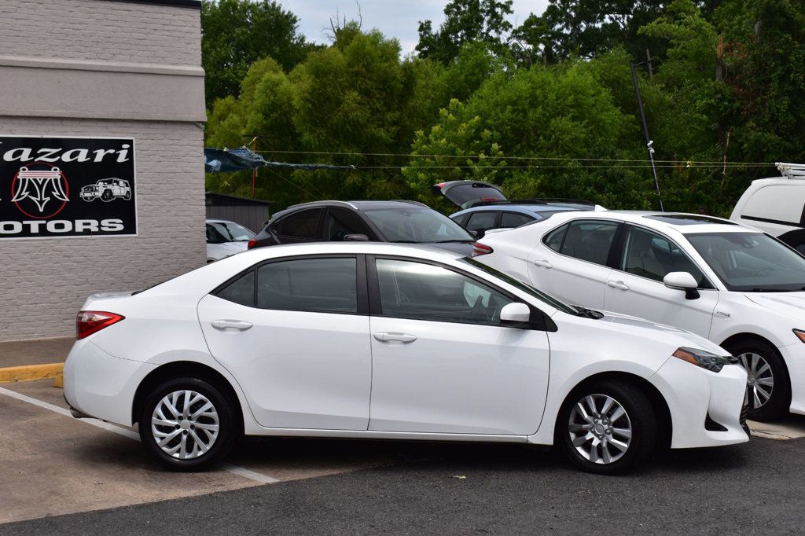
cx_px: 402
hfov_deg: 35.1
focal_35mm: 57
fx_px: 1274
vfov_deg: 23.8
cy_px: 268
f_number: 11
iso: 220
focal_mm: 38
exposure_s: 1/500
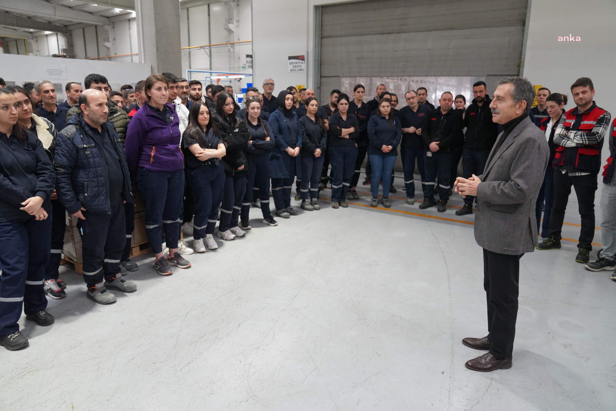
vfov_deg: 53.2
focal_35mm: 24
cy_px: 206
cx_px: 308
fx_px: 411
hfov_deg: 73.7
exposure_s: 1/160
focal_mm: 24
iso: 2500
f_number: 4
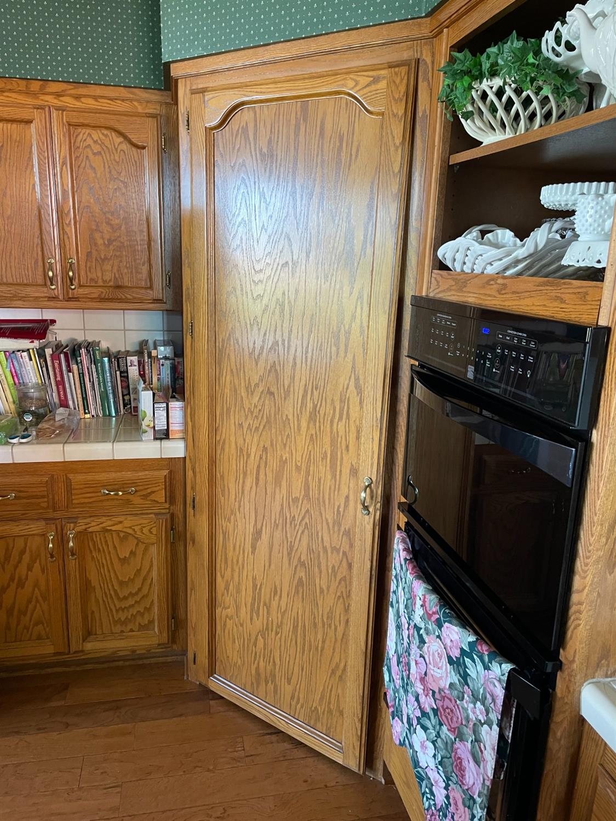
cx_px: 308
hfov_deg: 53.1
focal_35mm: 26
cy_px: 410
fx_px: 617
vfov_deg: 67.3
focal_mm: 4.2
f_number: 1.6
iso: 250
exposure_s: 1/60
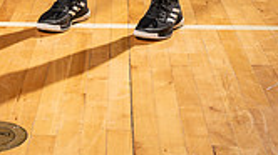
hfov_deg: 19.2
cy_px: -198
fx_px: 817
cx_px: 74
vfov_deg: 9.8
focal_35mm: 111
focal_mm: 39
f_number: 5.6
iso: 125
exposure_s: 1/250
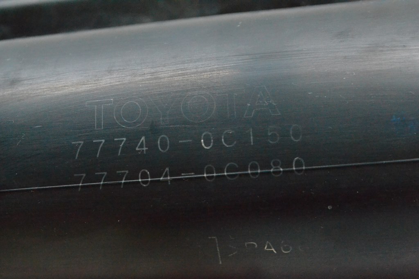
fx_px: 873
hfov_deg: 27.0
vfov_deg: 18.2
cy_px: 140
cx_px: 210
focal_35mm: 75
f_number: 10
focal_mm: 50
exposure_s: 1/125
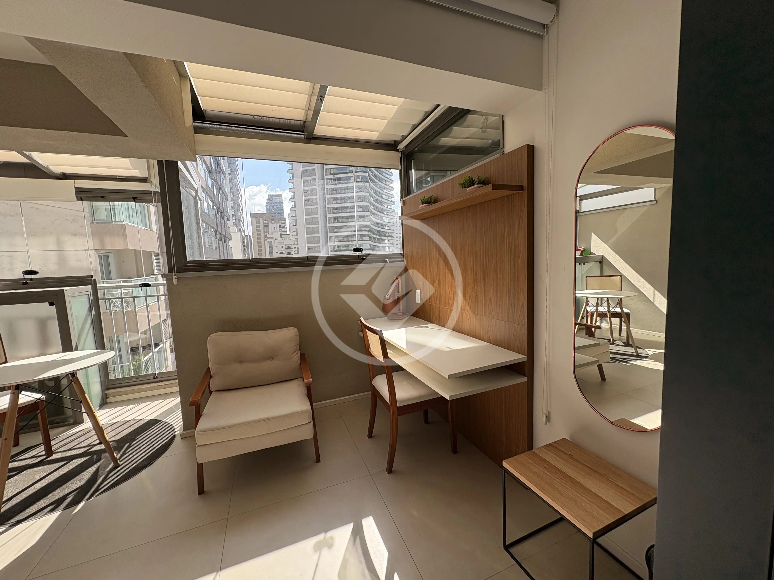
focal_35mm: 14
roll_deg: +2.7
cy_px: 290
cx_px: 387
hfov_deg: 102.1
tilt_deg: -5.5
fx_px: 313
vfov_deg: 85.7
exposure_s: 1/525
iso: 64
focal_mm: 2.22
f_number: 2.2
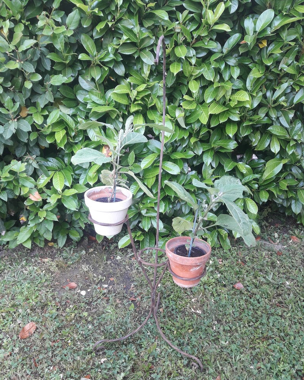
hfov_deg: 48.5
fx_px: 337
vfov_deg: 58.8
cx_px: 154
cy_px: 196
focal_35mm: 30
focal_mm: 3.7
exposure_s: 1/100
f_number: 1.9
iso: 50
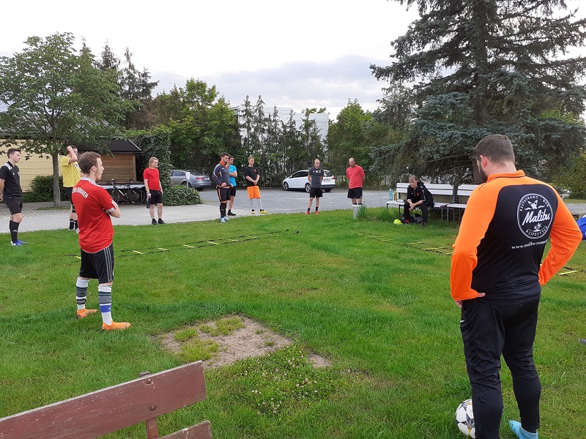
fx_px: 457
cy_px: 220
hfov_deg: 65.3
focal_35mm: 27
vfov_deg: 51.4
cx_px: 293
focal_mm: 3.6
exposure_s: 1/294
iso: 40
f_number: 1.9
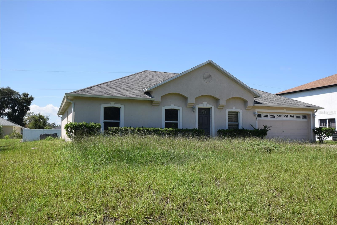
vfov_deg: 43.6
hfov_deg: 61.9
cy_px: 112
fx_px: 281
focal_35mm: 30
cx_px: 168
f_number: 8
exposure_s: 1/400
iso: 200
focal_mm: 20
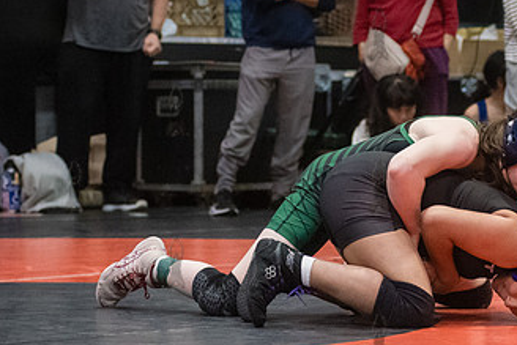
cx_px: 444
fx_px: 2816
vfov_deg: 7.0
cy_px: 212
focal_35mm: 196
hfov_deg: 10.4
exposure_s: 1/400
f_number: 3.5
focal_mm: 80
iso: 8000
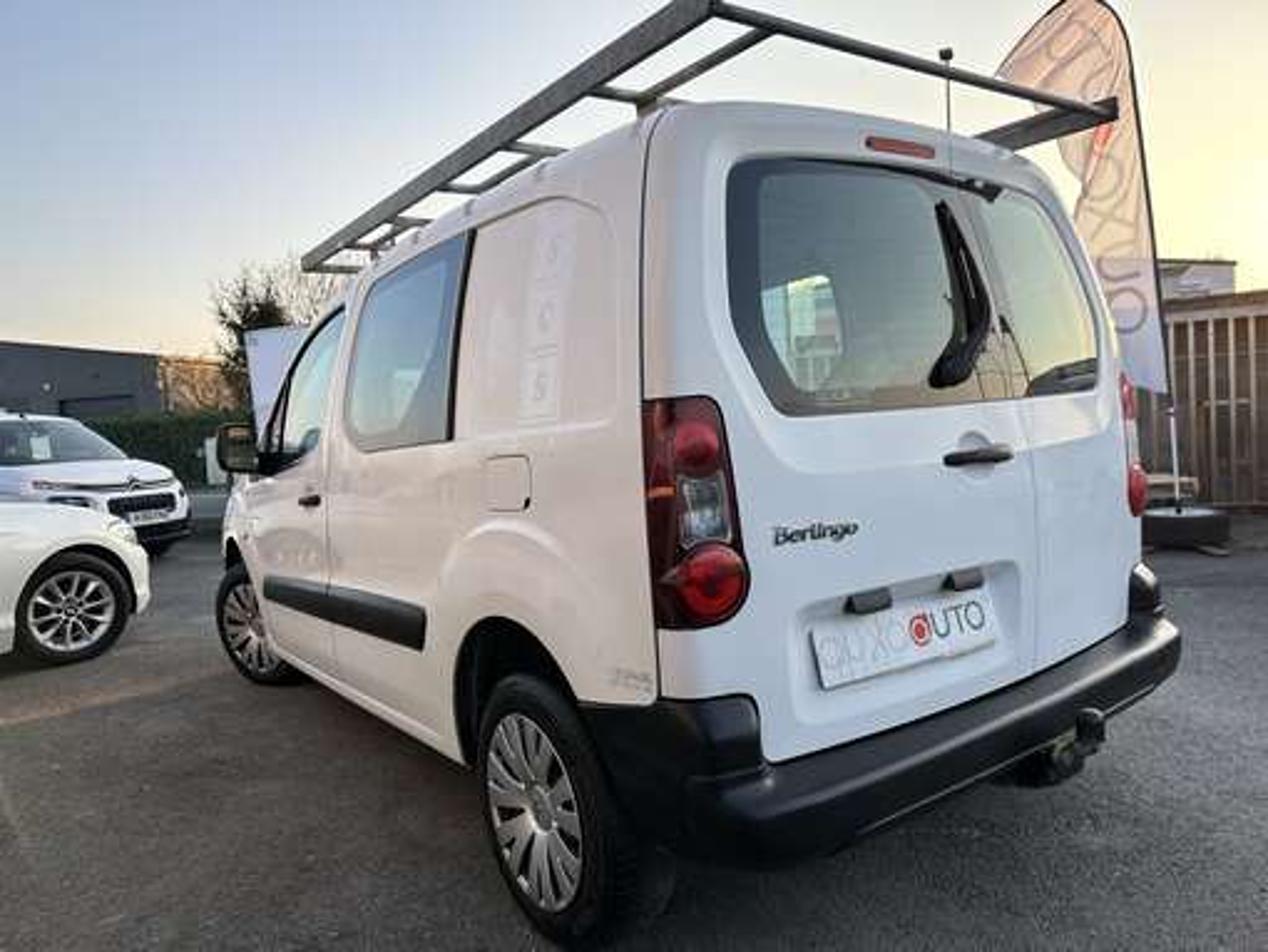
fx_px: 880
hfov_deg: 71.6
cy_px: 476
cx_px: 634
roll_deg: +3.5
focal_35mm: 24
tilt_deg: -4.6
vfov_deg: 56.9
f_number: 1.78
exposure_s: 1/797
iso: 80
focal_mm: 6.86
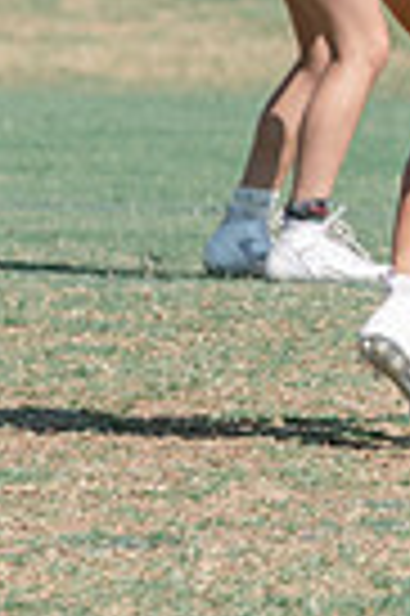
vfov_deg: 1.7
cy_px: -191
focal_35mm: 1234
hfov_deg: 1.1
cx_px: 1116
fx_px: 21133
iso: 400
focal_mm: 200
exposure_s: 1/2000
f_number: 5.6
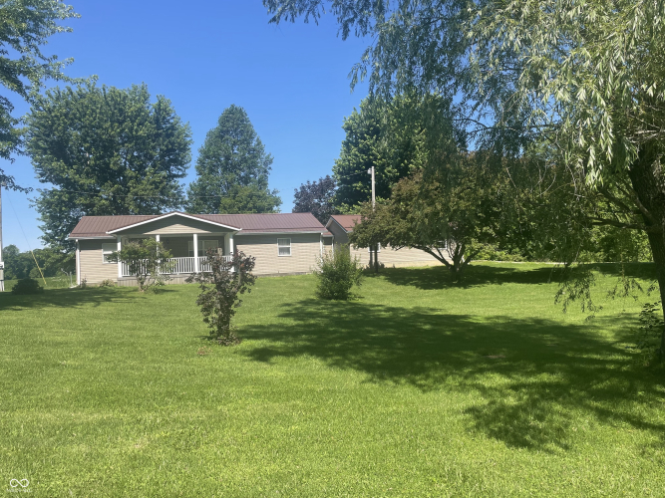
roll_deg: +2.4
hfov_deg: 67.3
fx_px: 499
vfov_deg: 53.0
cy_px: 249
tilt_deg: +1.8
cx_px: 332
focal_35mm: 26
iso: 32
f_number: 1.6
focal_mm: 4.2
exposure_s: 1/1984
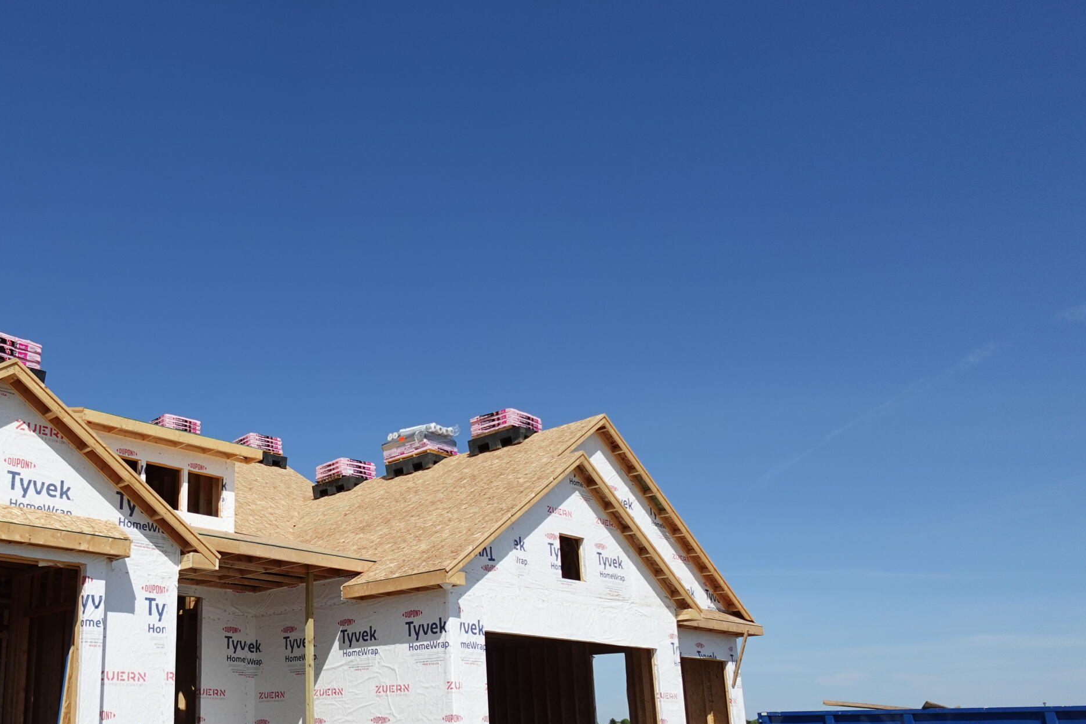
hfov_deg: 56.4
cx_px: 299
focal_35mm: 32
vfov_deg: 40.5
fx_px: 965
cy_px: 491
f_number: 2
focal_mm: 7.6
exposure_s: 1/6400
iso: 125
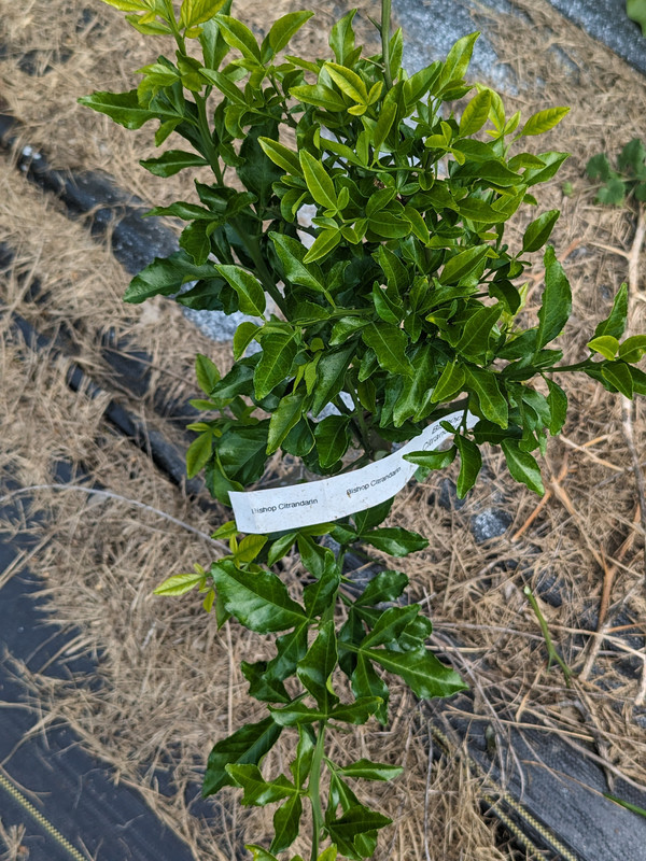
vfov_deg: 39.7
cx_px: 323
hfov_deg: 30.3
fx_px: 1194
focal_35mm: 48
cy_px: 430
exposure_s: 1/1245
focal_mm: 6.81
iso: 50
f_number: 1.85
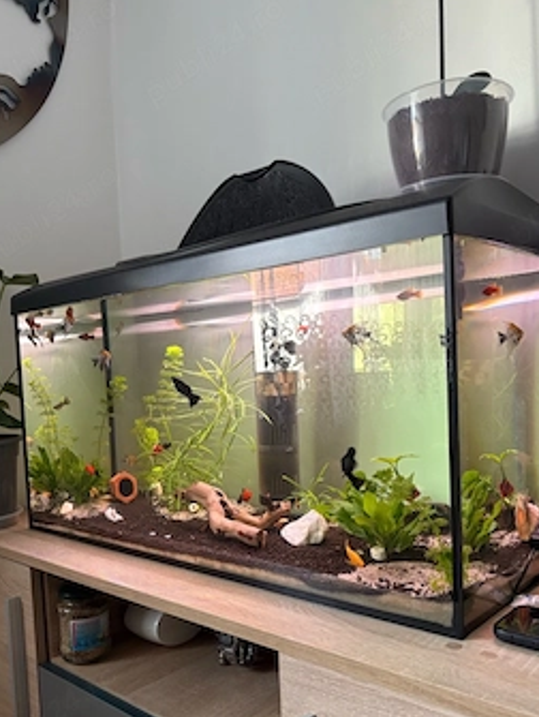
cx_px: 257
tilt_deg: -3.6
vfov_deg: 58.1
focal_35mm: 31
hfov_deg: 45.5
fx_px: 642
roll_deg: +3.0
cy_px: 411
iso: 200
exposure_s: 1/60
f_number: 1.6
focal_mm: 5.96
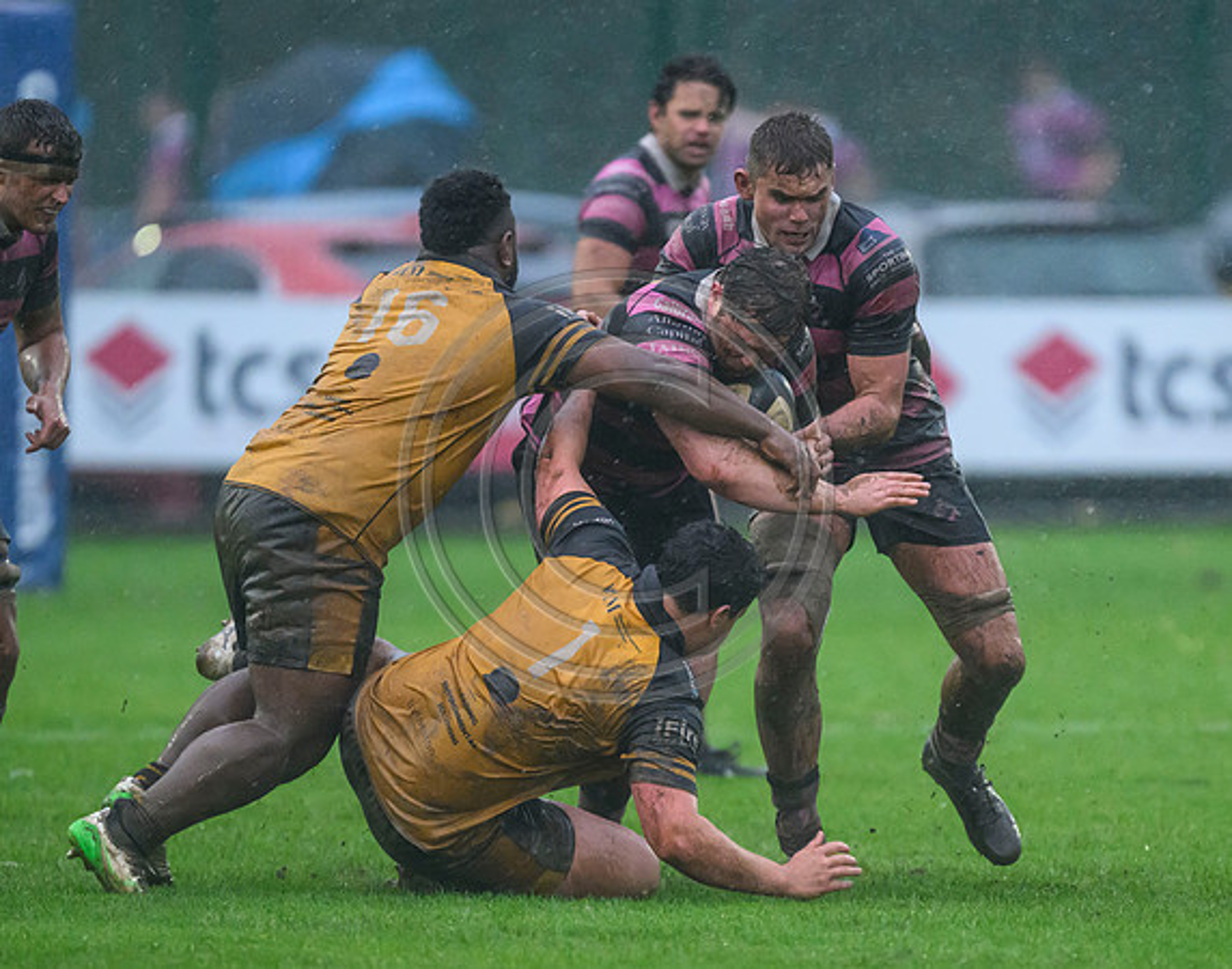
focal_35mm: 819
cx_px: 714
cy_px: 622
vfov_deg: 1.9
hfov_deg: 2.4
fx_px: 29654
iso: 5000
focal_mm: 560
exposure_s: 1/1250
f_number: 4
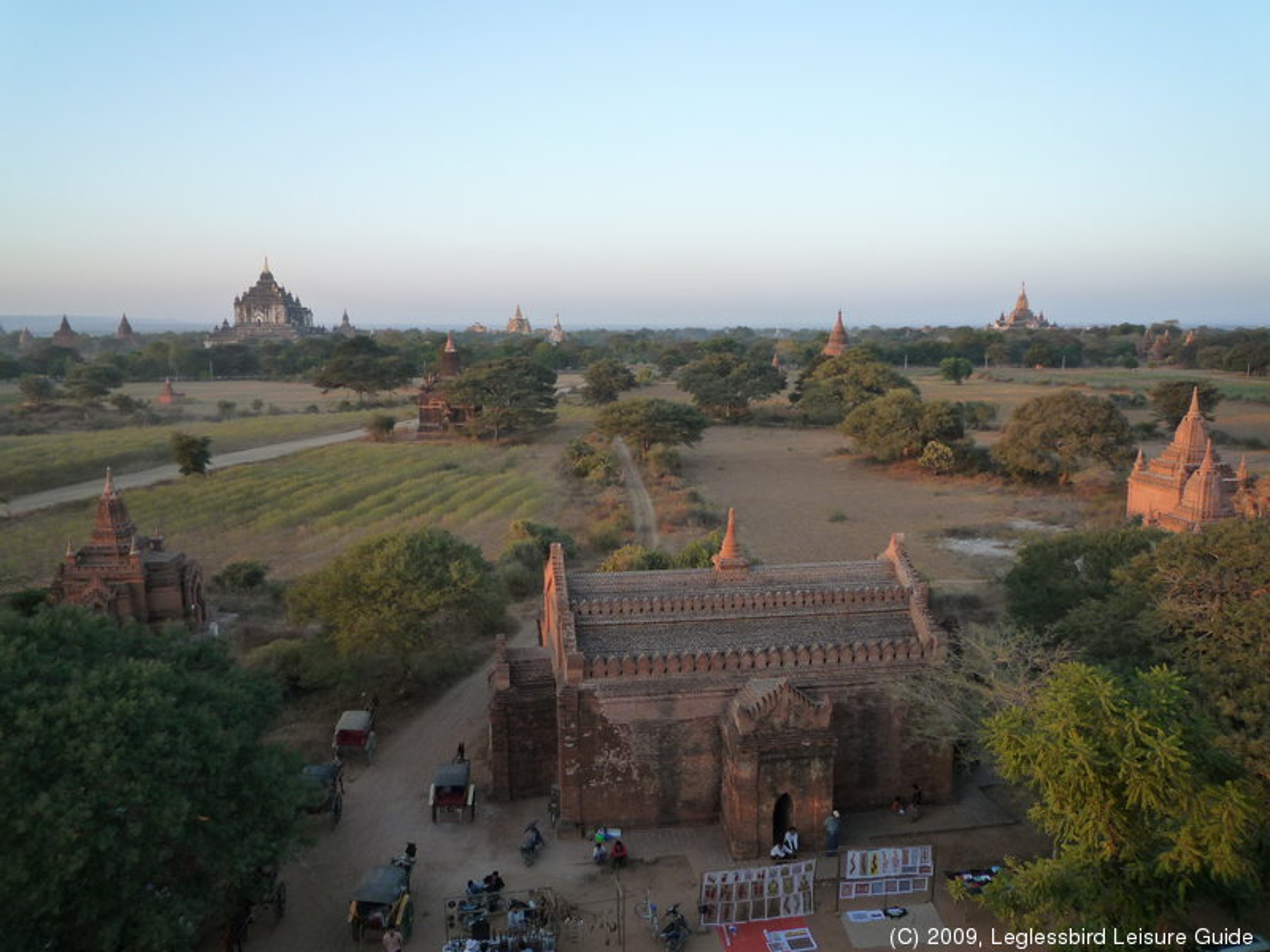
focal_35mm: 25
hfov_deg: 69.4
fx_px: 917
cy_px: 476
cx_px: 635
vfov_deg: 54.9
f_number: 2.8
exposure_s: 1/160
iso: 160
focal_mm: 4.4
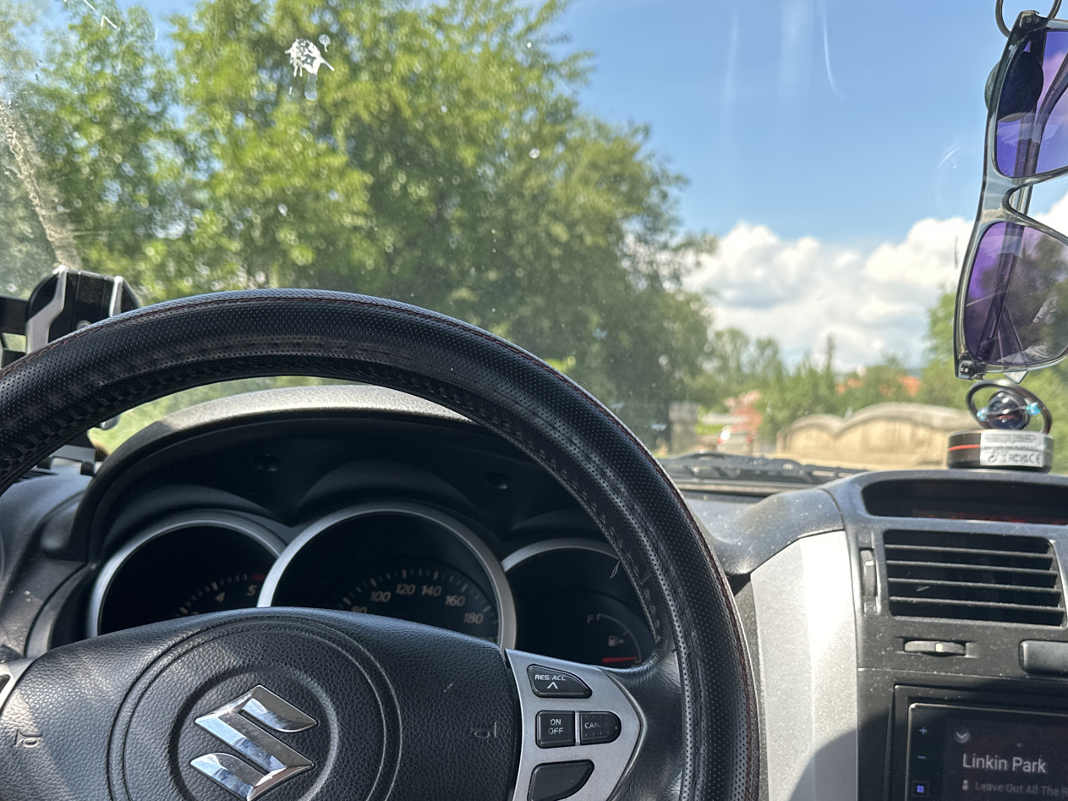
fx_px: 1172
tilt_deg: -6.5
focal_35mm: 38
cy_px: 593
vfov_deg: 36.9
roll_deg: -1.7
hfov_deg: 48.9
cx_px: 597
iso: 80
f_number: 1.78
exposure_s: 1/663
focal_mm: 6.86
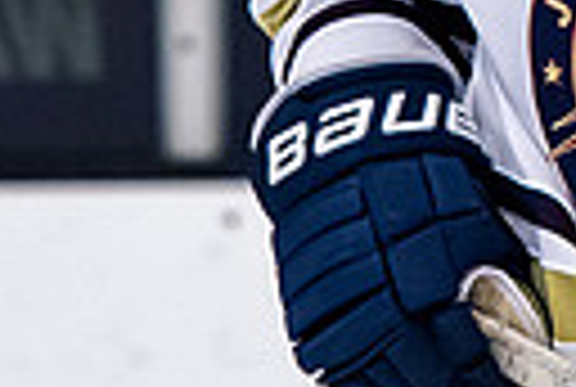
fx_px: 29797
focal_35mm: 1858
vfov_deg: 0.7
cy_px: -515
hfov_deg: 1.1
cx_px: 754
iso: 2000
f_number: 3.2
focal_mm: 185
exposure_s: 1/800
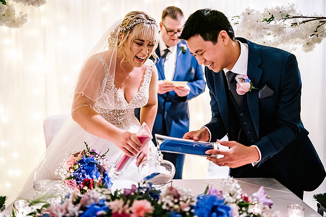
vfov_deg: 37.9
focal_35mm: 35
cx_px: 163
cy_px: 108
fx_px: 317
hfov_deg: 54.4
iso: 4000
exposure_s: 1/250
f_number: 1.4
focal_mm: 35
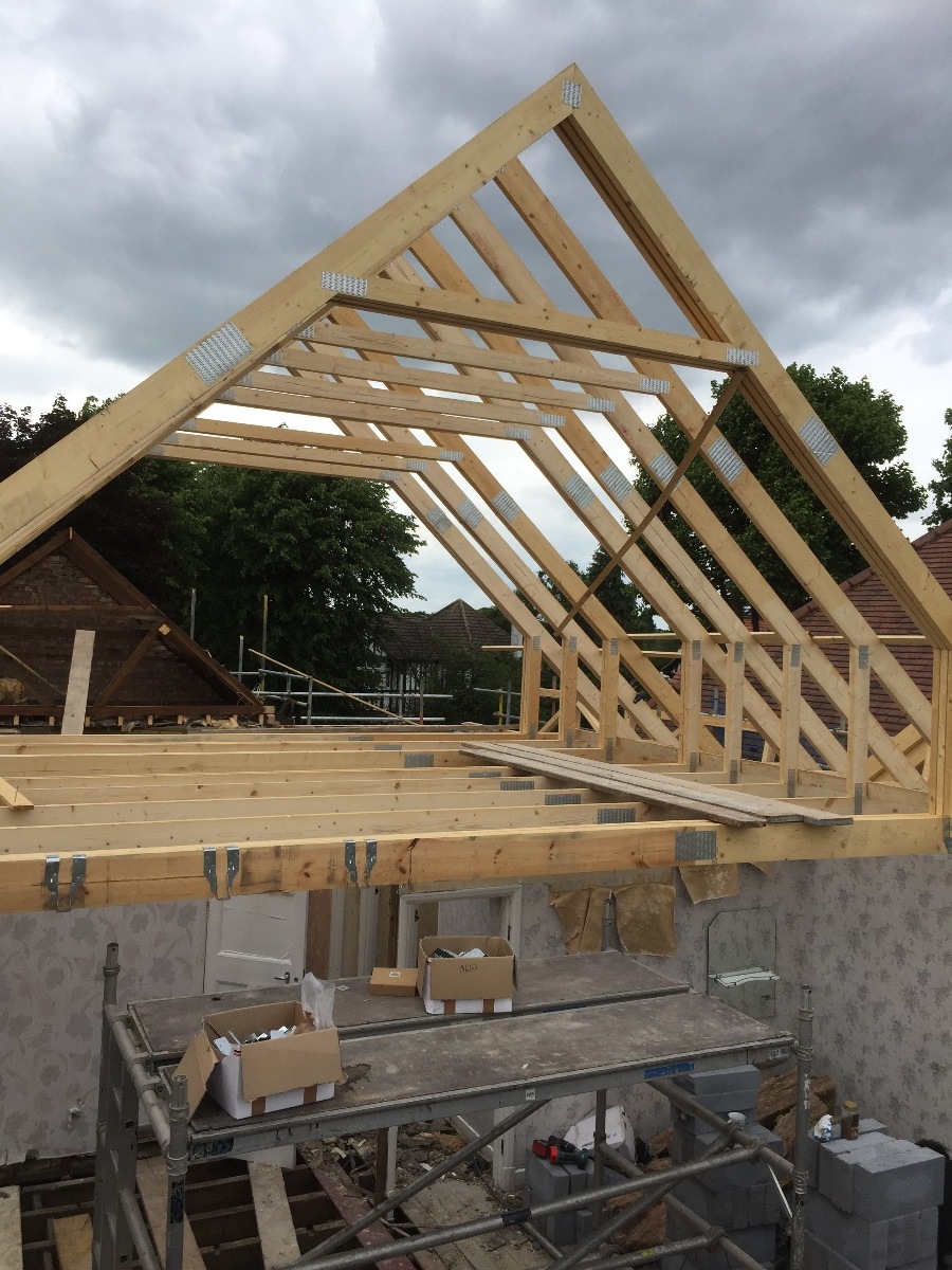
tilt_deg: +1.4
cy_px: 635
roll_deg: -1.1
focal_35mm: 29
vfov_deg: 61.7
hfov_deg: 48.2
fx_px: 1063
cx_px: 476
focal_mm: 4.15
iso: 32
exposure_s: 1/1130
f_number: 2.2
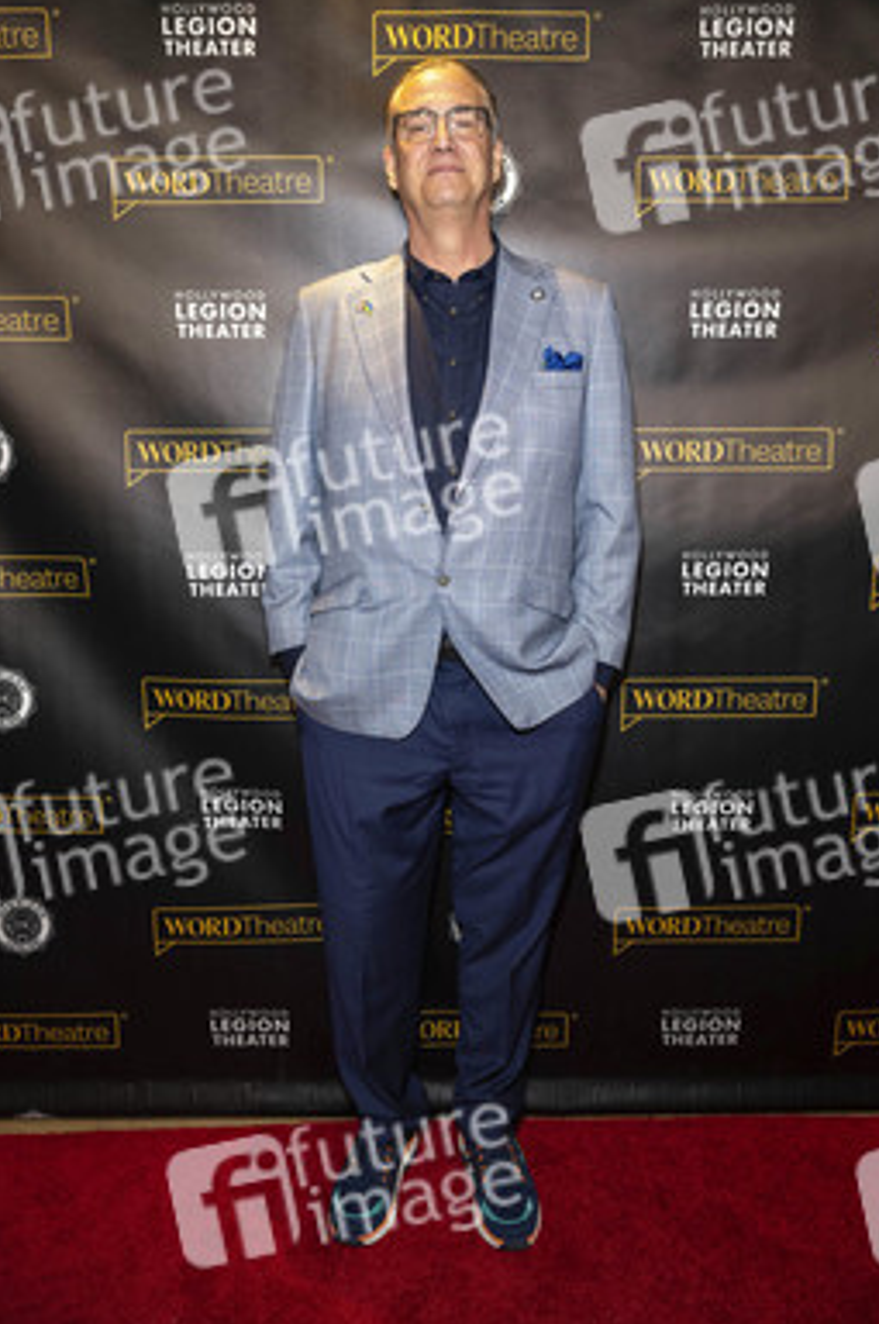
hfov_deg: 51.2
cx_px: 445
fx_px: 918
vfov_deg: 71.6
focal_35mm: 25
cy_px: 669
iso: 800
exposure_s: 1/250
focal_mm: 24
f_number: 4
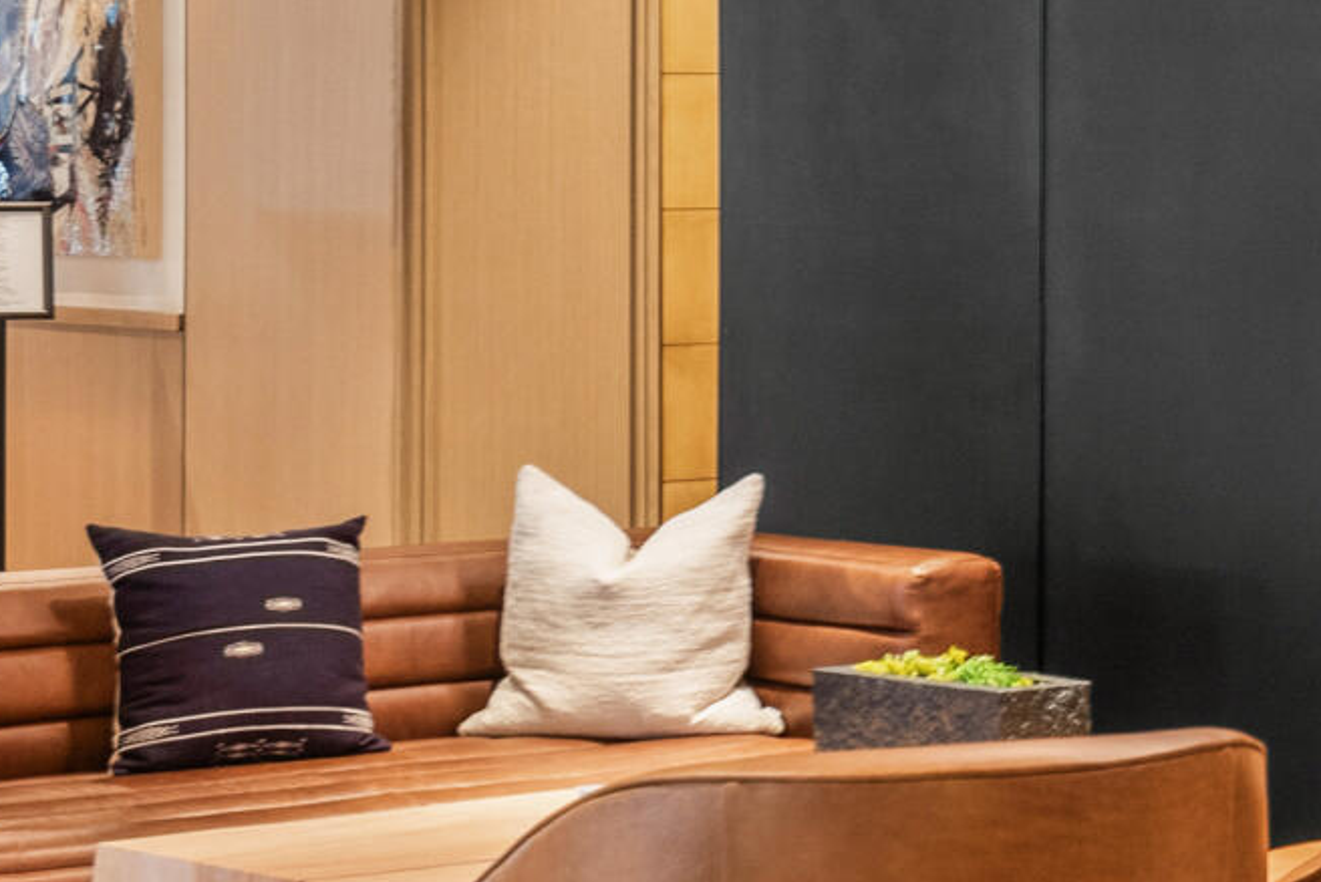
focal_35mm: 128
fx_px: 4699
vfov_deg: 10.7
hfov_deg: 14.6
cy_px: 226
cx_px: 2153
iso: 400
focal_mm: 28
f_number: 7.1
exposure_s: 1/2
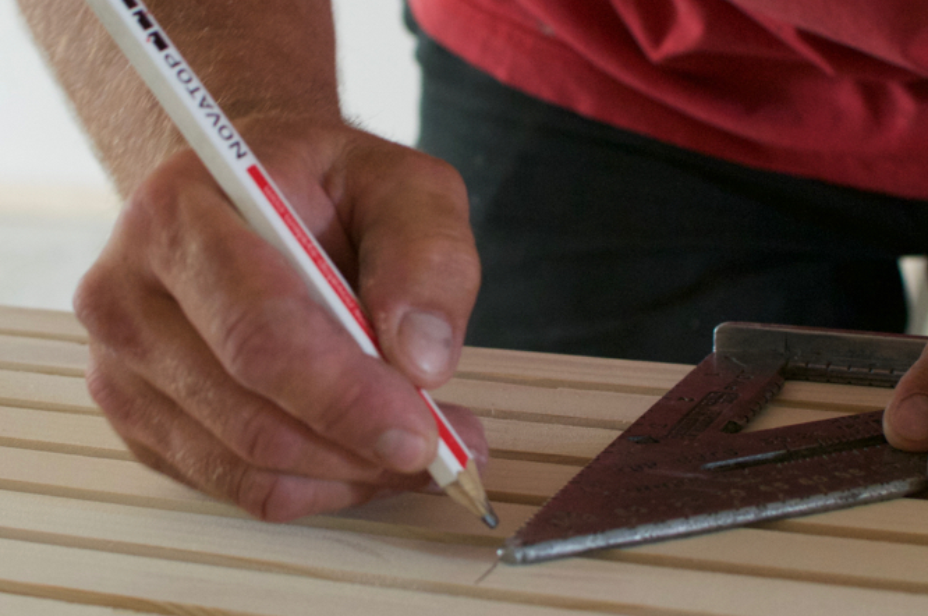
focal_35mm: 101
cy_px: 156
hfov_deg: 20.2
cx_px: 397
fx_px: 2599
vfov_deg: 13.5
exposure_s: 1/50
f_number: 3.5
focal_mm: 35
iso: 1250
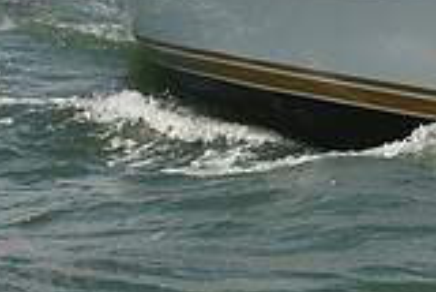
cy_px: -165
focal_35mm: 253
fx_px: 3067
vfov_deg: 5.4
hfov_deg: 8.1
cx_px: 319
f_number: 13
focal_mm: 70
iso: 320
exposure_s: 1/800
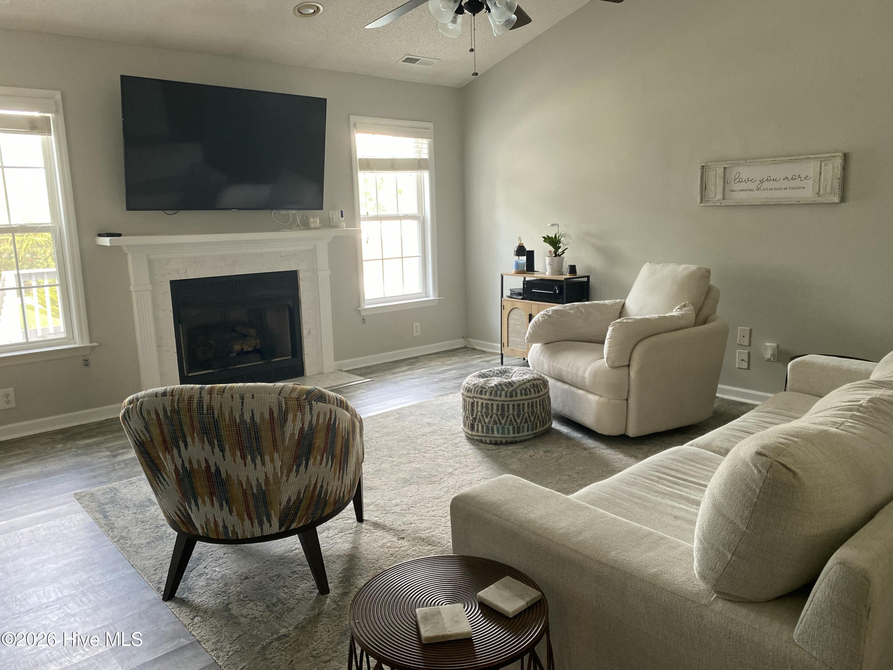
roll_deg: +1.6
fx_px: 671
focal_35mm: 26
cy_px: 335
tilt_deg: -9.8
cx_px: 446
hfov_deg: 67.3
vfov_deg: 53.1
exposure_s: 1/60
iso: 160
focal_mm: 4.25
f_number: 1.8
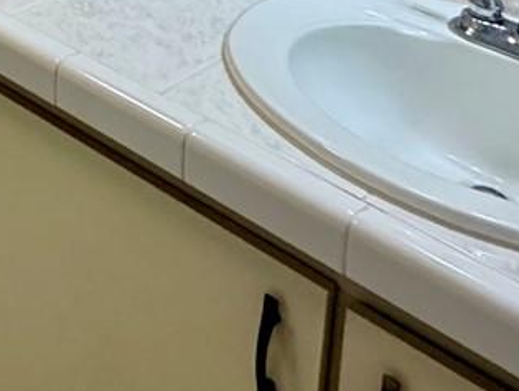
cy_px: -379
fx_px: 1066
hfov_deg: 21.7
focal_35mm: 71
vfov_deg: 16.3
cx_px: -308
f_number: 2.2
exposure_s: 1/120
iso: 320
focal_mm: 2.22
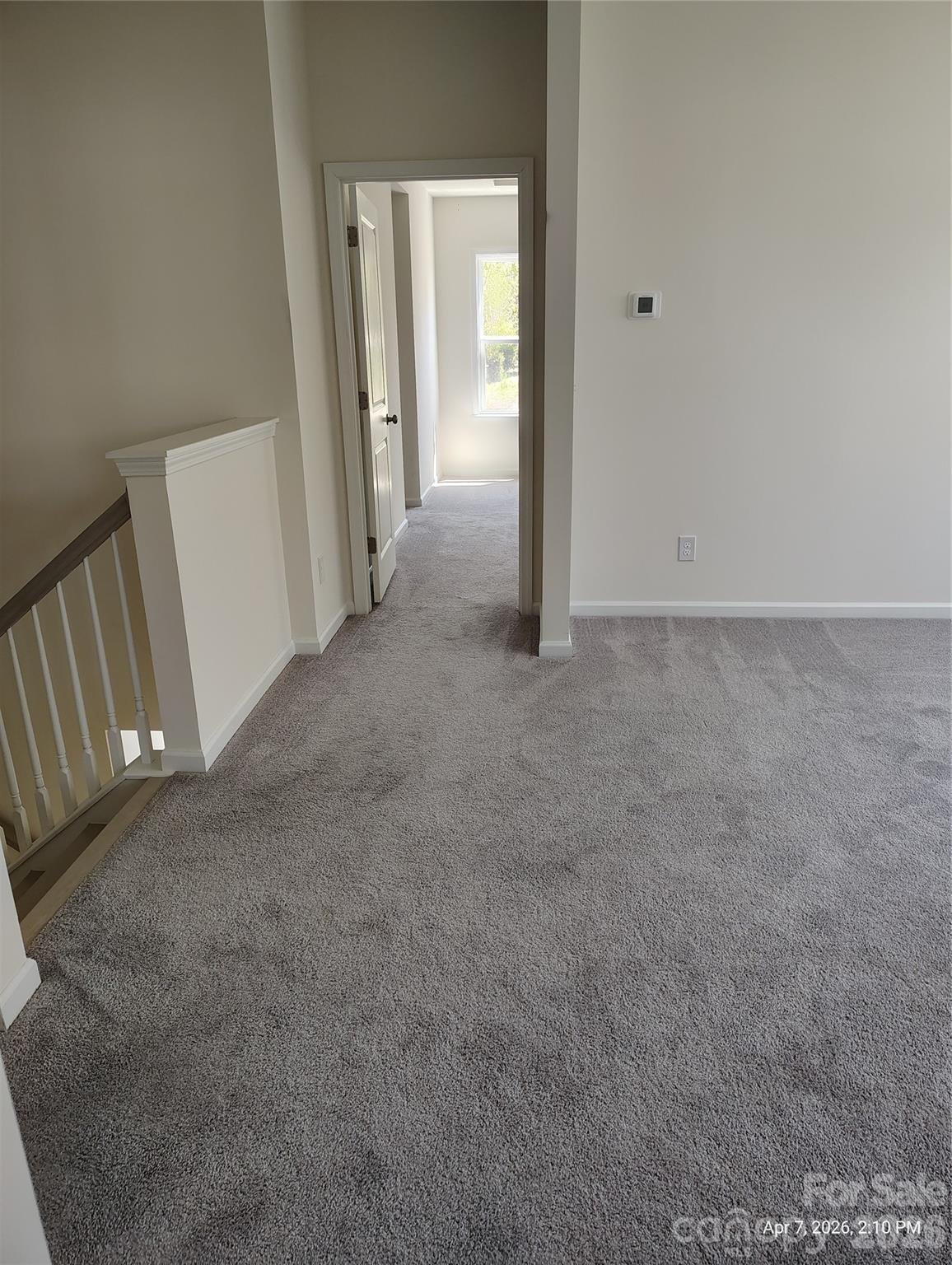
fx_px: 878
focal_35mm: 24
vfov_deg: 71.5
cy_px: 632
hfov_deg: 56.9
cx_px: 476
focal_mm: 5.56
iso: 641
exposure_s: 1/120
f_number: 1.8
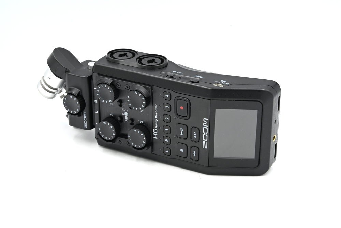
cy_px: 114
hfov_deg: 27.0
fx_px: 710
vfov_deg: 18.2
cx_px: 170
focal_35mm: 75
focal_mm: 75
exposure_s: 1/25
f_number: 14
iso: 200
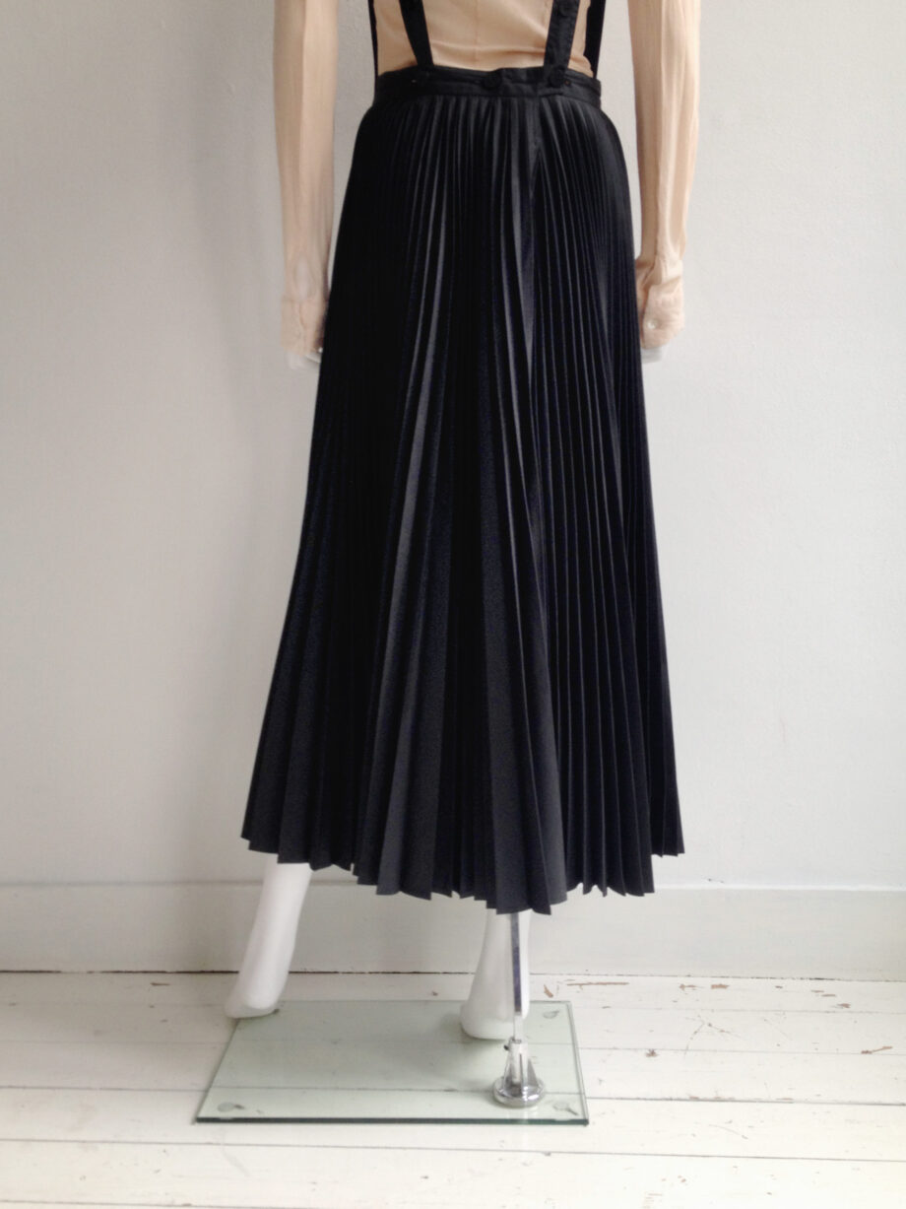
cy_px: 604
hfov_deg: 40.7
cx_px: 453
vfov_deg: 52.6
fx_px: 1222
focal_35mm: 35
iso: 64
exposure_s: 1/20
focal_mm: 4.28
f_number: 2.4
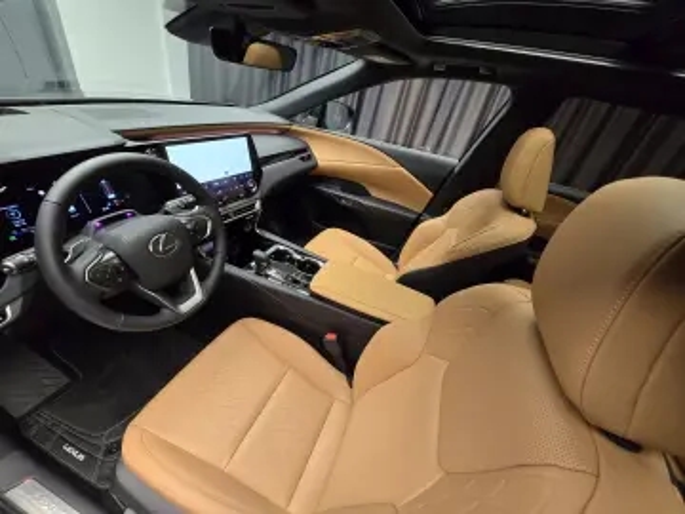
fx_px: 257
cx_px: 342
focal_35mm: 13
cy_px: 257
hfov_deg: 106.2
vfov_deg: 89.9
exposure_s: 1/90.1
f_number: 2.2
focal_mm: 2.2
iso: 400
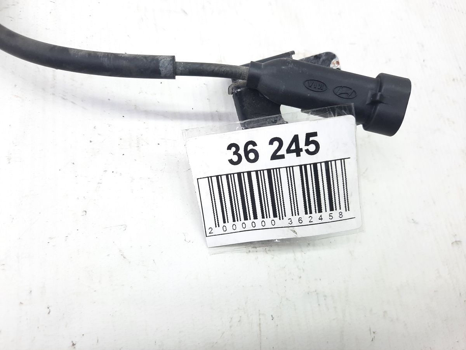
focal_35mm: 25
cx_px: 233
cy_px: 175
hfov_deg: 69.4
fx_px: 337
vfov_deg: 54.9
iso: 100
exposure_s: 1/50
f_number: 2
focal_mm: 4.6
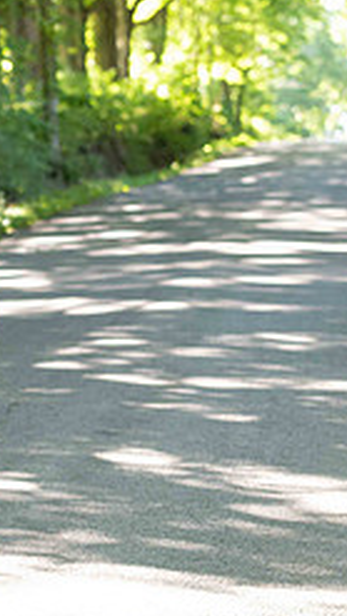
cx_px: 7
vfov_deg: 12.5
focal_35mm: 172
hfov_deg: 7.0
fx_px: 2813
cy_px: 308
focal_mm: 70
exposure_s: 1/200
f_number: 3.5
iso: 640
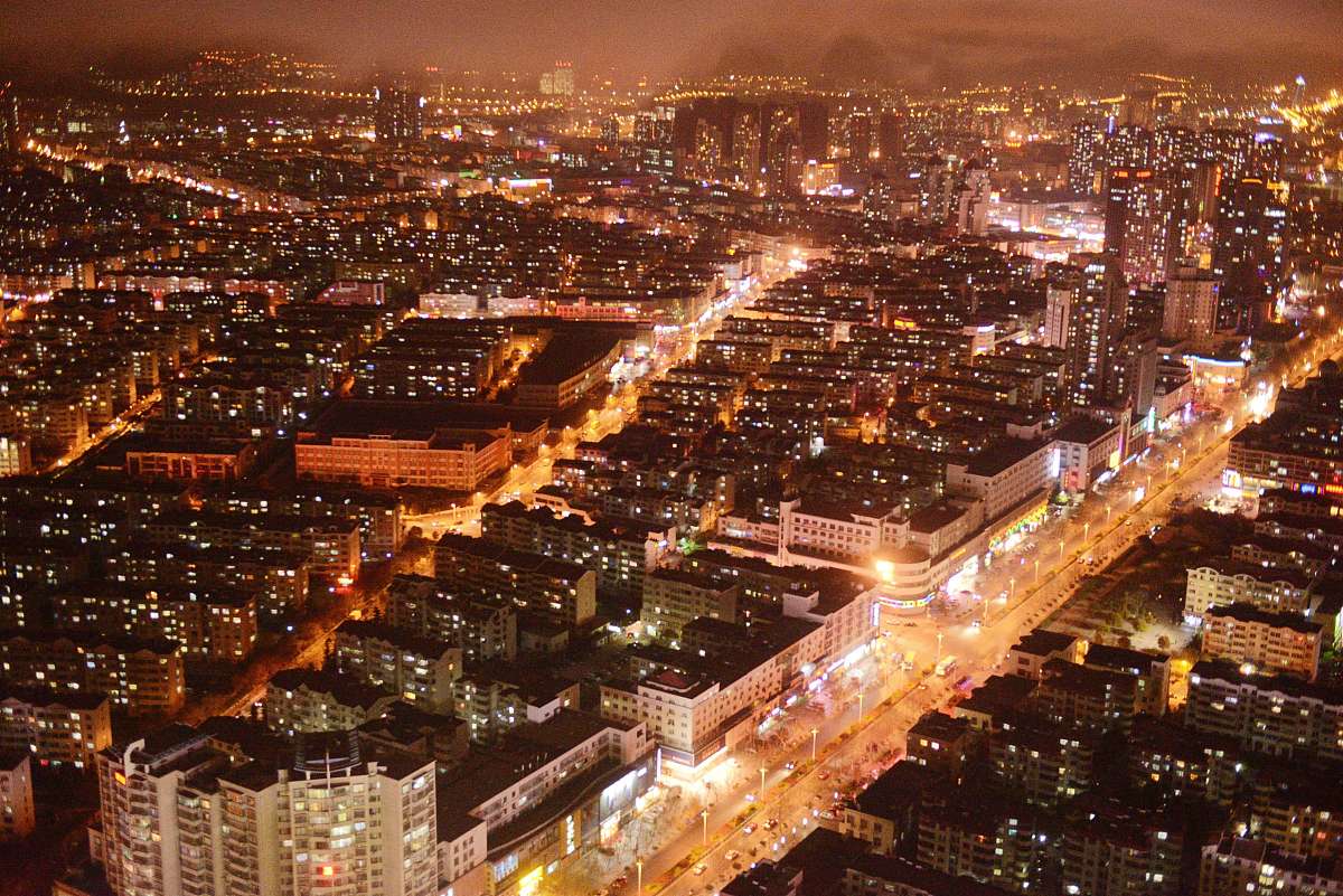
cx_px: 672
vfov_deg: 31.9
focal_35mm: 42
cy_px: 448
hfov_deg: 46.4
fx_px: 1567
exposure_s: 1/30
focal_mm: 42
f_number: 2.8
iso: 6400
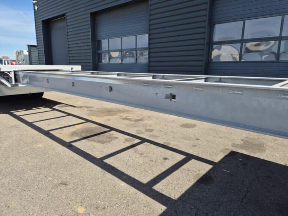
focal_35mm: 23
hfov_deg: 73.9
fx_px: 191
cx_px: 144
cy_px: 108
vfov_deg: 58.9
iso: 25
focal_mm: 5.4
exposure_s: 1/1276
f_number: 1.8
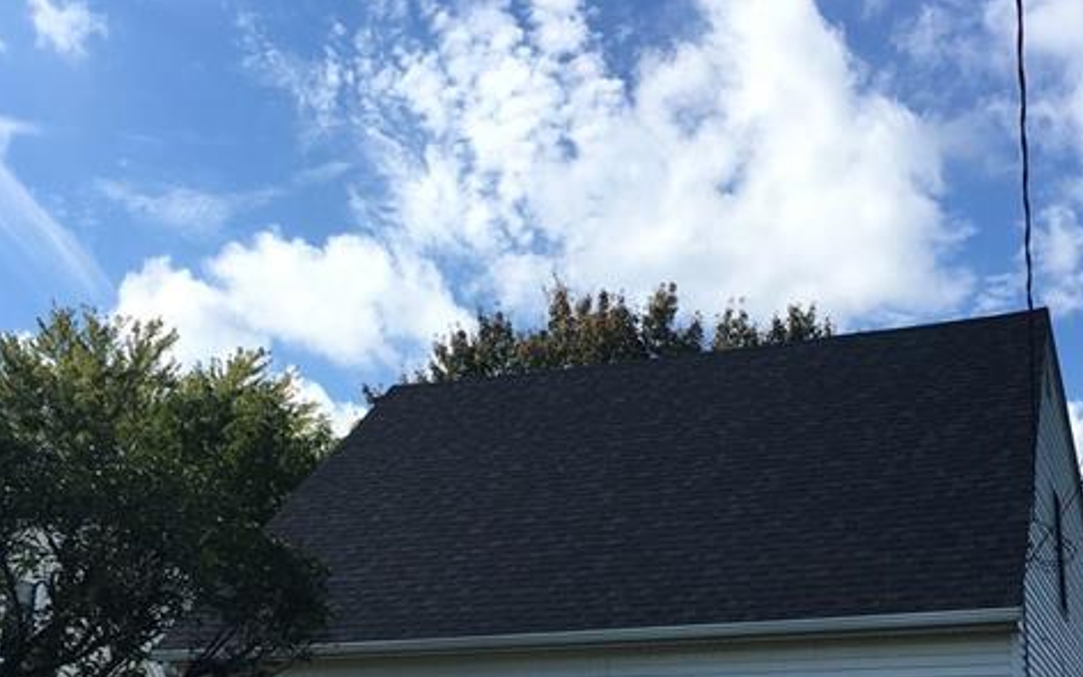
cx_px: 603
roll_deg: -0.9
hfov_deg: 40.2
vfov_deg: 25.7
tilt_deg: +18.6
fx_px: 1476
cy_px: 438
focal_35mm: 50
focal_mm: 4.15
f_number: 2.2
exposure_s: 1/1972
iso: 25
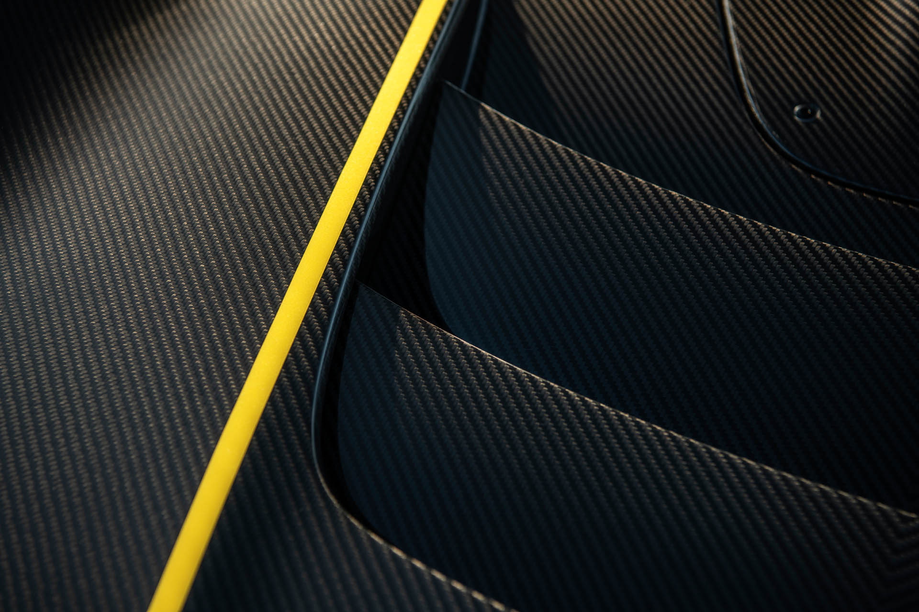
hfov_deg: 31.0
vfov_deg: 20.9
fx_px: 1659
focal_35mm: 65
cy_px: 306
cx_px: 460
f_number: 5
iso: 64
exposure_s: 1/80
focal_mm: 65
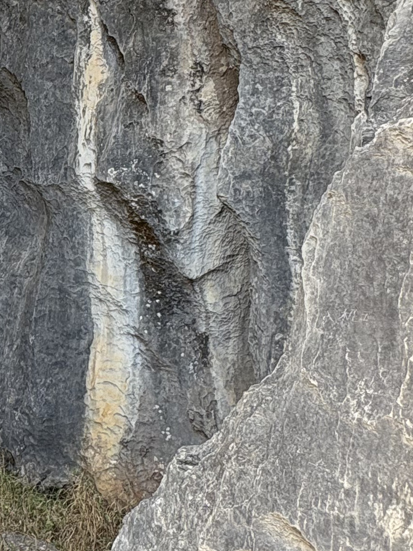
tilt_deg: +1.6
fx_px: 764
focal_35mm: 48
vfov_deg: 38.8
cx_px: -144
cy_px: 148
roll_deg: +0.3
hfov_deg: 25.4
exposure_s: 1/131
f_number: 2.2
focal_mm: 2.22
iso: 125
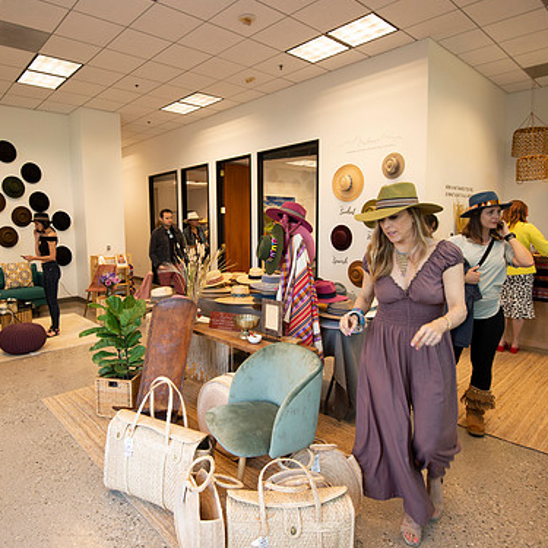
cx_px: 218
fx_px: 376
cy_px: 267
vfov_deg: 72.1
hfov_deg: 71.4
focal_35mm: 21
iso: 1250
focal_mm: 16
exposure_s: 1/160
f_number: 4
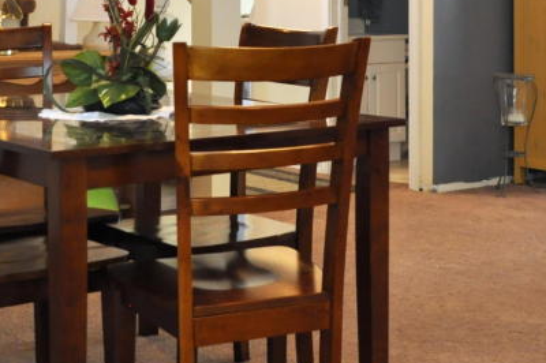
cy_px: -10
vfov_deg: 17.0
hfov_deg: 25.7
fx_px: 1182
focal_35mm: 78
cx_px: 407
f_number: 4
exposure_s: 1/60
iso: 800
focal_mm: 18
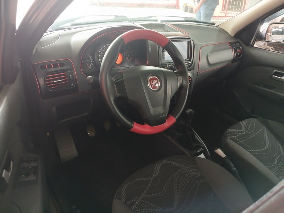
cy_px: 106
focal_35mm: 26
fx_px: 213
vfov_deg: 53.1
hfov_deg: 67.3
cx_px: 142
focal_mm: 3.98
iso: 320
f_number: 1.8
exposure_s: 1/30
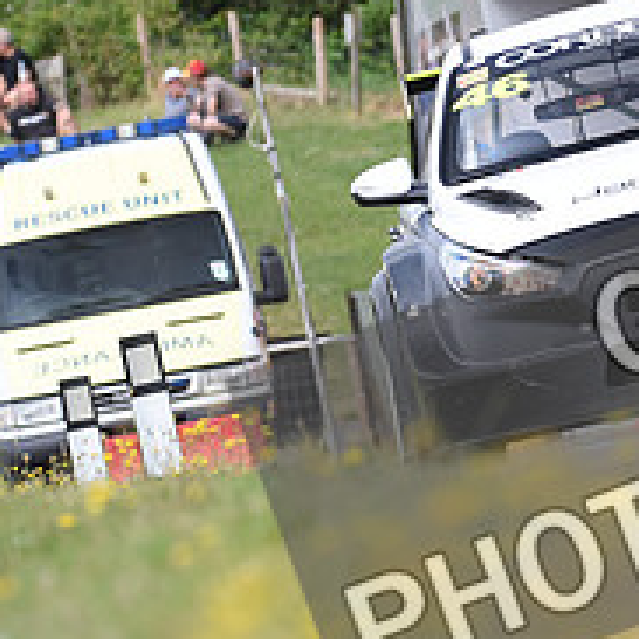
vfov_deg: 3.2
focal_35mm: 543
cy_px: 318
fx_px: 11340
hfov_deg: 3.2
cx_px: 930
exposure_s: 1/1000
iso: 1250
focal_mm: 200
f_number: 5.6
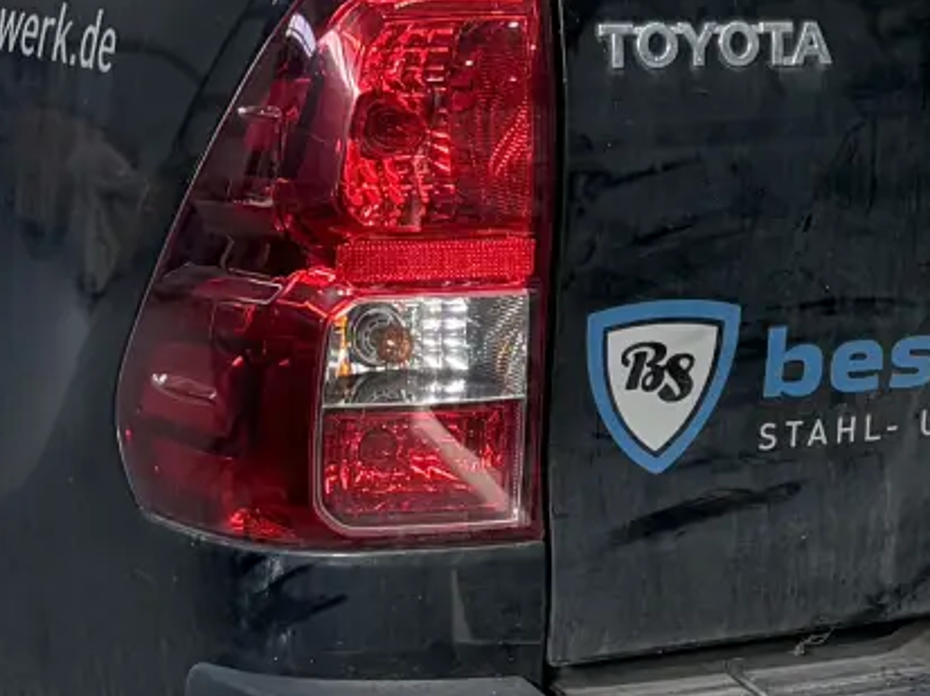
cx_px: 739
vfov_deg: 12.2
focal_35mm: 121
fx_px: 3248
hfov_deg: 16.2
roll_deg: -0.8
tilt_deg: -10.1
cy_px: 358
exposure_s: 1/100
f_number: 1.6
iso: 64
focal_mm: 5.96
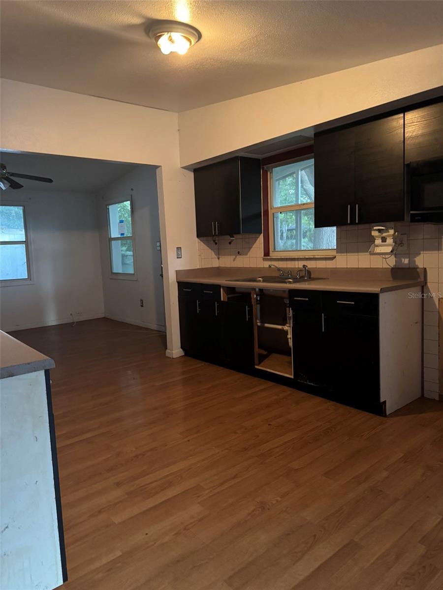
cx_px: 222
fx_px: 410
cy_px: 295
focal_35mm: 24
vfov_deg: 71.6
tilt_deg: -4.6
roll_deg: +3.6
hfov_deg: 56.8
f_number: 1.78
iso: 1000
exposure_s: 1/30
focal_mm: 6.76
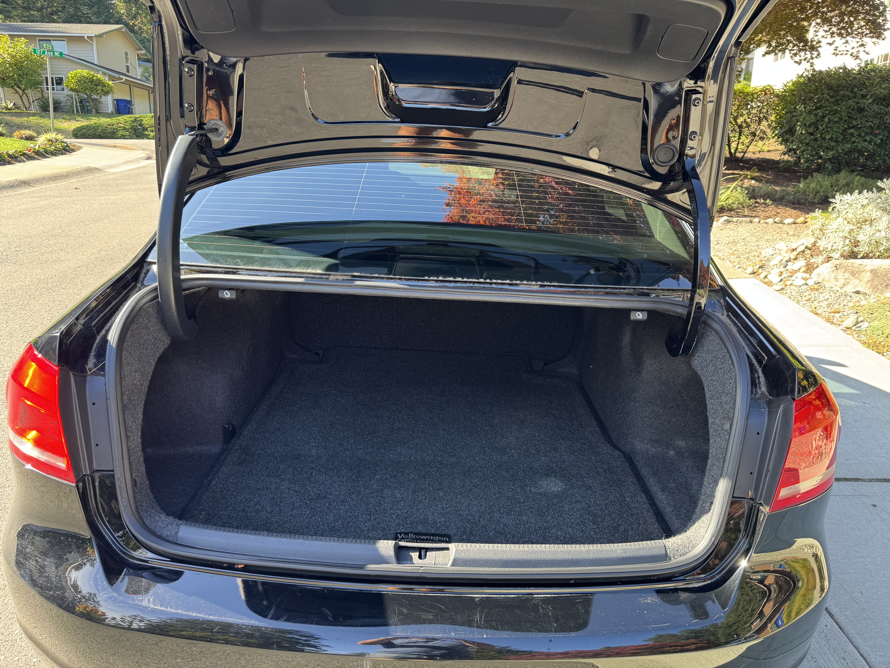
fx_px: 617
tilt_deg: -14.6
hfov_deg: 71.6
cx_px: 445
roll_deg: -1.6
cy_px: 334
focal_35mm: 24
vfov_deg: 56.8
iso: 64
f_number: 1.78
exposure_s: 1/121
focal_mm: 6.76
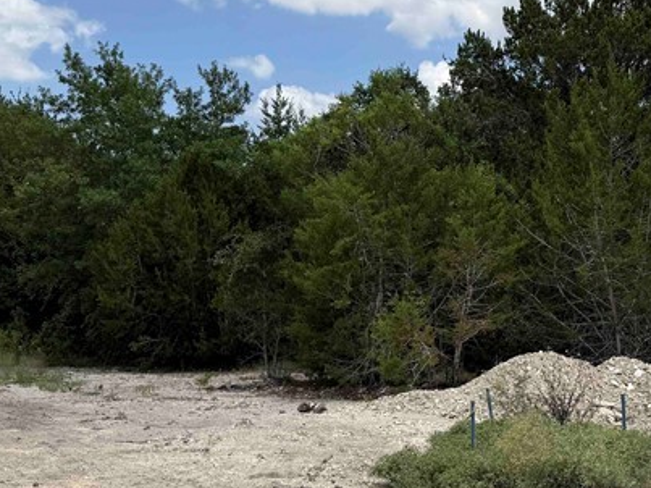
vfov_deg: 23.9
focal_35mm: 61
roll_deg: +0.1
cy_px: 145
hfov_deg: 31.1
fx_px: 1147
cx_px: 488
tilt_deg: +6.5
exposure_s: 1/5319
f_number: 1.78
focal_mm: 6.76
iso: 80
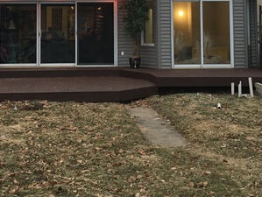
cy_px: 8
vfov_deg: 22.9
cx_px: 105
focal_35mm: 62
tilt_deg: +3.0
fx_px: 470
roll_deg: +0.9
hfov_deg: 31.1
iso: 25
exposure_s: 1/30
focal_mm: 4.15
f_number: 2.2
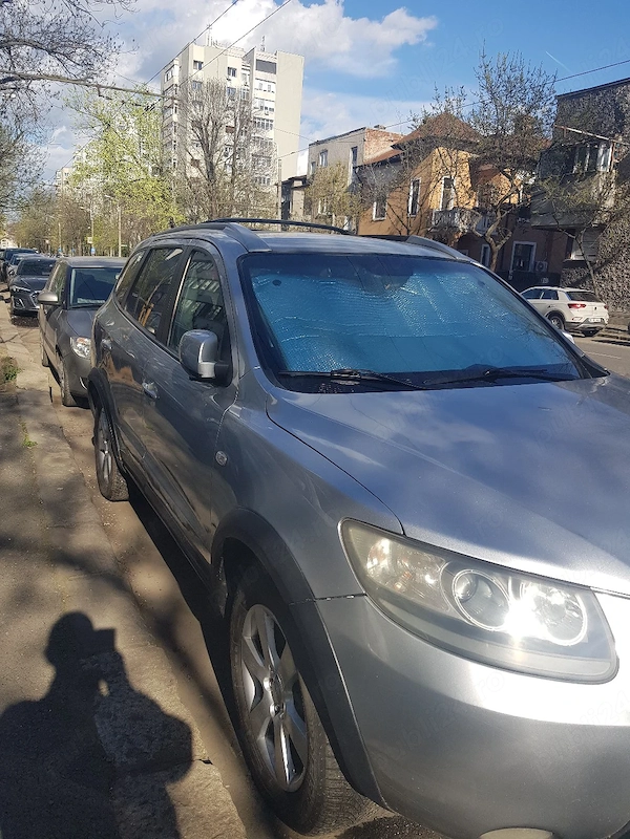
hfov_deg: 53.1
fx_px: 631
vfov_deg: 67.3
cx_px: 315
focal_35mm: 26
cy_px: 420
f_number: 1.7
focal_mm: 4.2
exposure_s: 1/2000
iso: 40
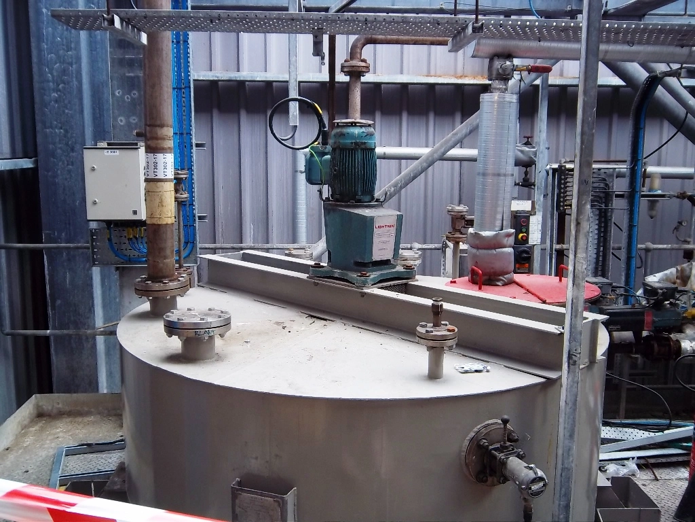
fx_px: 703
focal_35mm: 35
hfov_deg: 52.6
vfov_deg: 40.7
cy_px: 261
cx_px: 348
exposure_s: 1/40
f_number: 3.86
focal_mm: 6.17
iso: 80
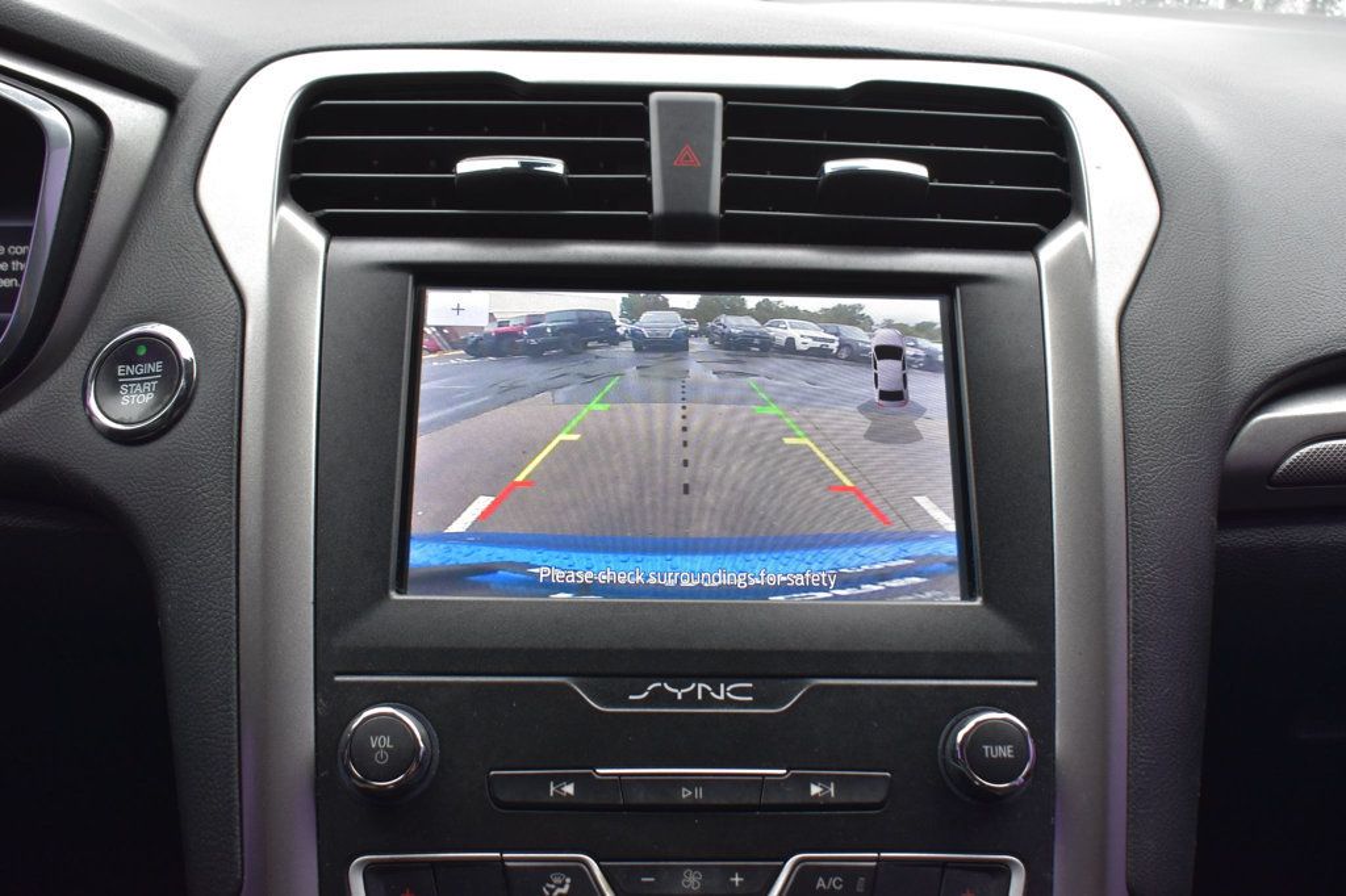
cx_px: 673
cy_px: 448
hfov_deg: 51.3
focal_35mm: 38
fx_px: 1402
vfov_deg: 35.5
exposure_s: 1/40
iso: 400
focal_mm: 25
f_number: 7.1
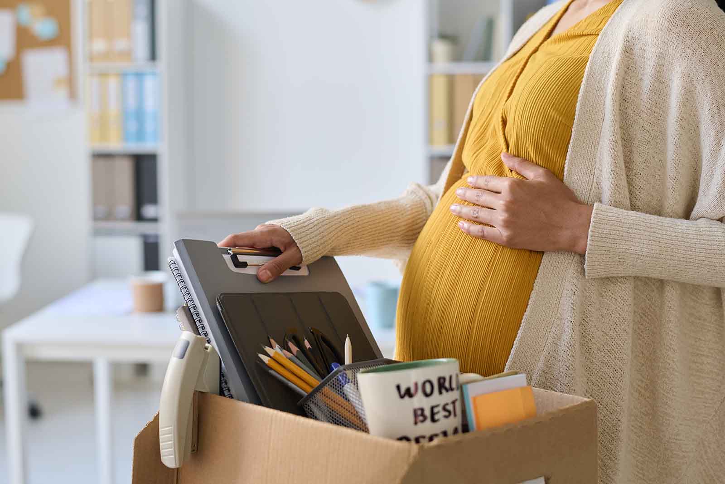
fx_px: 1168
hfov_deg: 34.5
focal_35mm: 58
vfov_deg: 23.4
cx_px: 362
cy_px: 242
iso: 800
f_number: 3.5
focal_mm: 58
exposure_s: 1/200
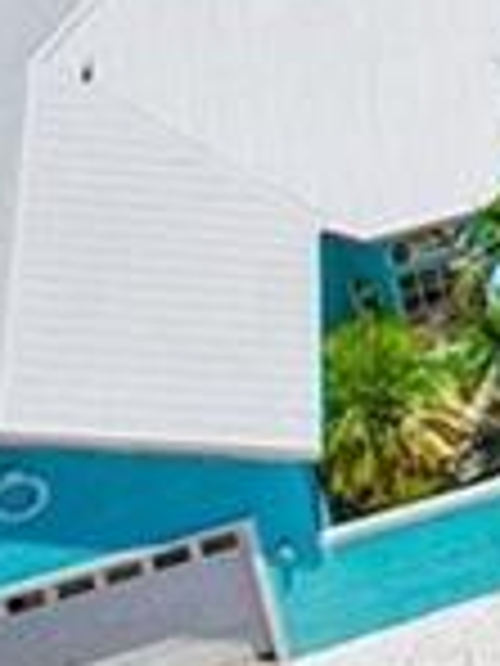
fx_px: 4391
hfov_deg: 4.8
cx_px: 2869
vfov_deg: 7.7
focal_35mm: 228
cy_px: -1282
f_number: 2.8
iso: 140
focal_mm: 8.4
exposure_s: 1/4000
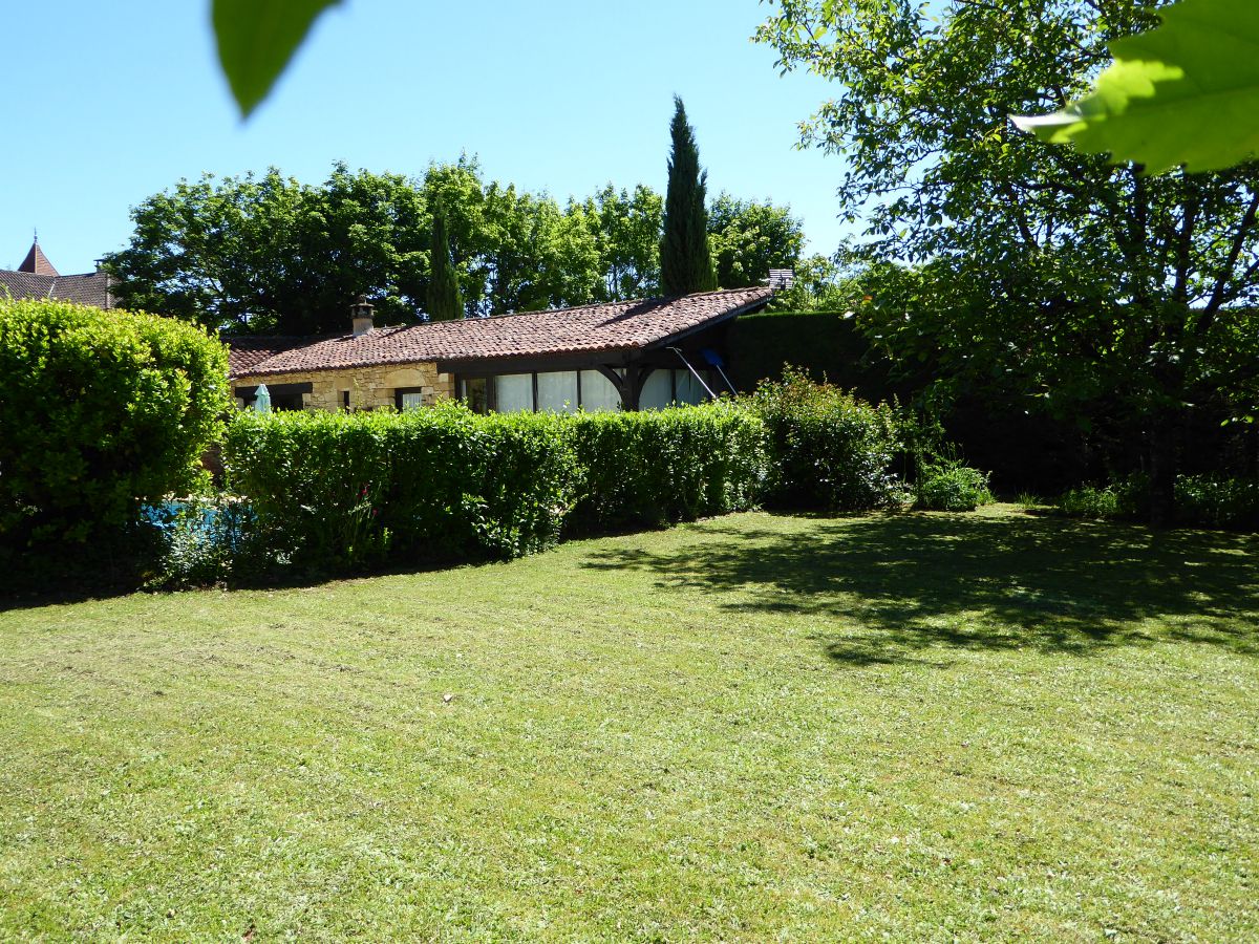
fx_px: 1055
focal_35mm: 29
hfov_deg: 61.7
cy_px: 472
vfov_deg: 48.2
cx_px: 630
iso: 80
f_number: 3.5
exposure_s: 1/400
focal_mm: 5
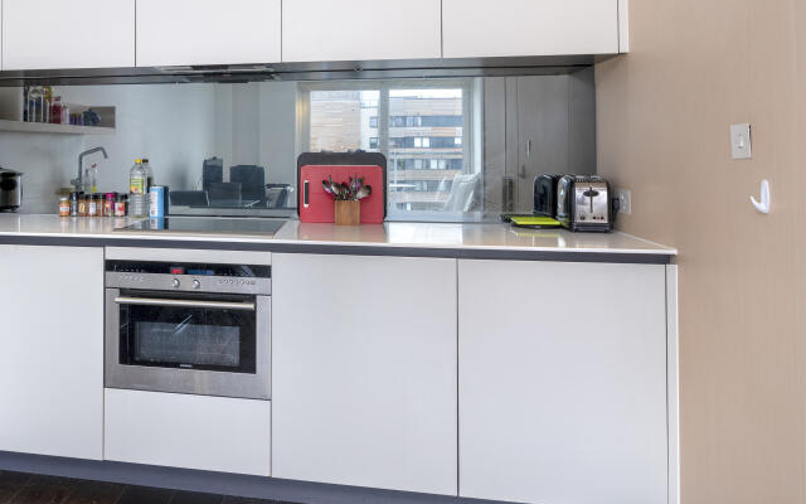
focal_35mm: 31
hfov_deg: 58.4
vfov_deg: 40.2
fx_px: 681
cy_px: 180
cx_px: 212
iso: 200
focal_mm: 19
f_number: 8
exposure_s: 1/13
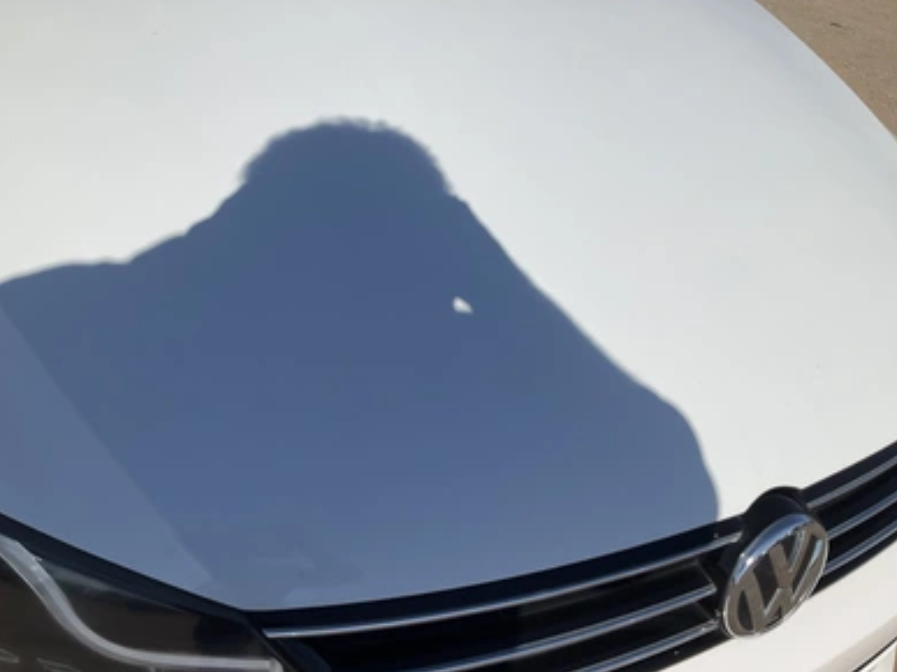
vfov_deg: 46.8
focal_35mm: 30
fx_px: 777
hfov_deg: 60.0
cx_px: 443
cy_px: 334
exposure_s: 1/4785
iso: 25
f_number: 1.8
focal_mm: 3
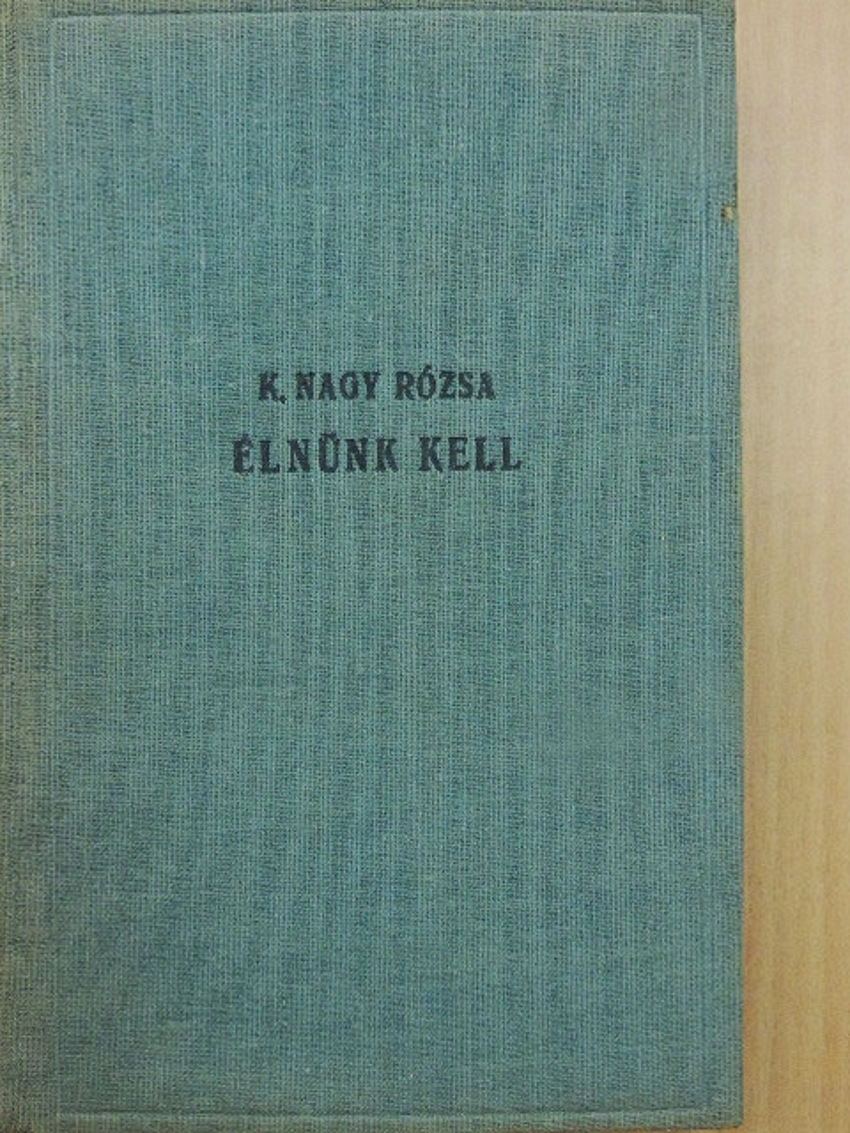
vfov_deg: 34.9
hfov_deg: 26.6
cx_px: 425
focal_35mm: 55
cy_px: 566
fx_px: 1801
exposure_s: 1/100
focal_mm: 9.8
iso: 1600
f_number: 3.7
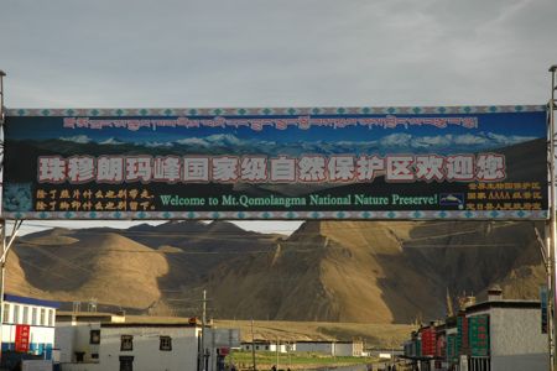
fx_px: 1300
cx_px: 278
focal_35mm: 84
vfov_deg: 16.3
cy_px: 186
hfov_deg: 24.2
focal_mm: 56
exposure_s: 1/125
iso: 400
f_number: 5.6
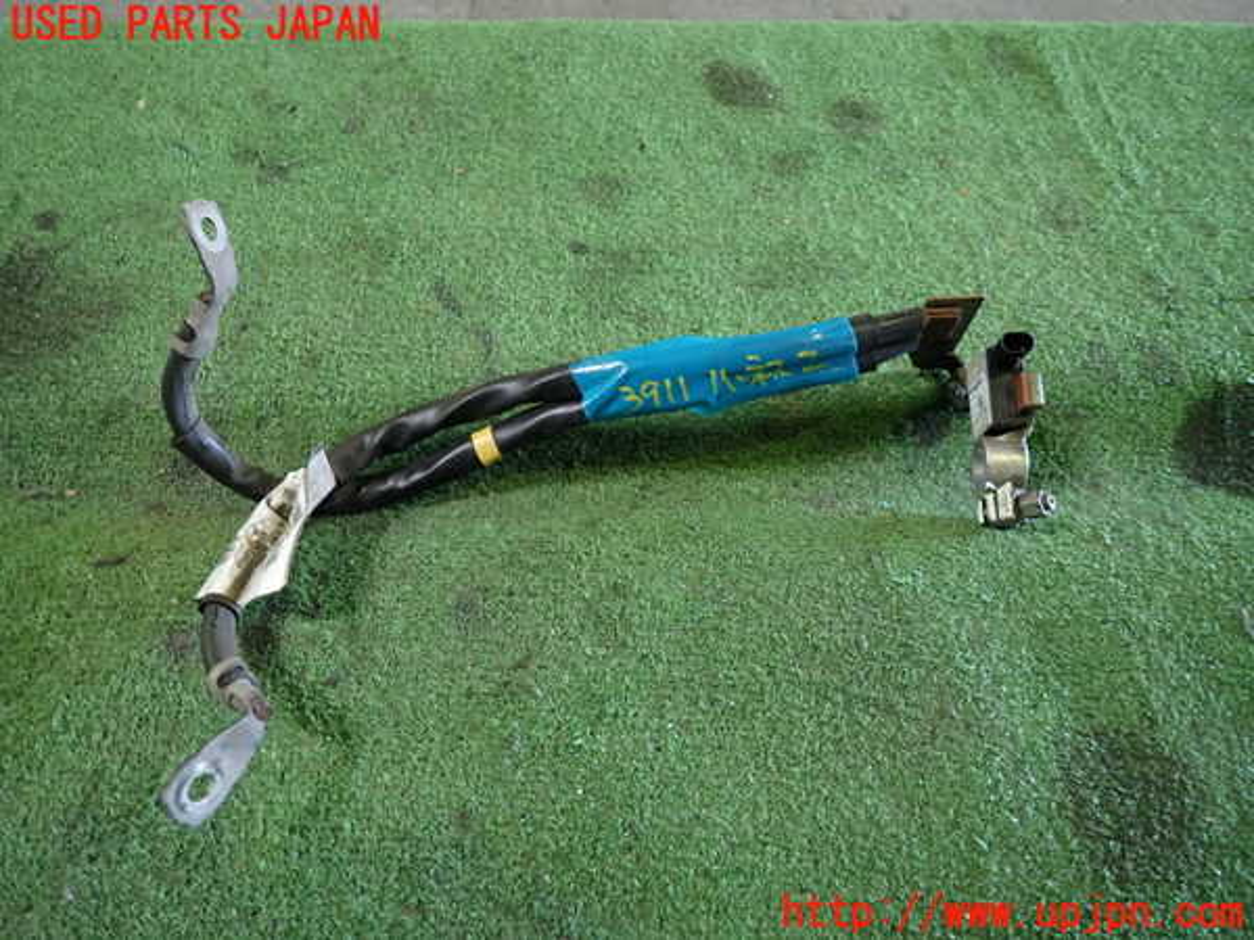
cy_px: 470
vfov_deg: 54.9
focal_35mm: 25
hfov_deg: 69.4
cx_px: 627
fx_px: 906
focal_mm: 4.5
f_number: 2
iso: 250
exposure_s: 1/30
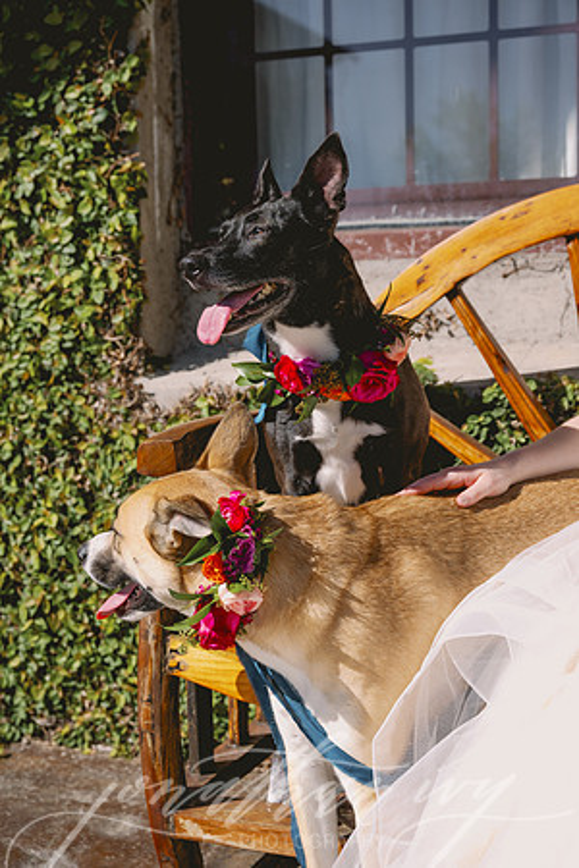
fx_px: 1254
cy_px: 434
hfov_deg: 26.0
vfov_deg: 38.2
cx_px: 290
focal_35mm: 52
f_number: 5
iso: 100
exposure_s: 1/2500
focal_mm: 52
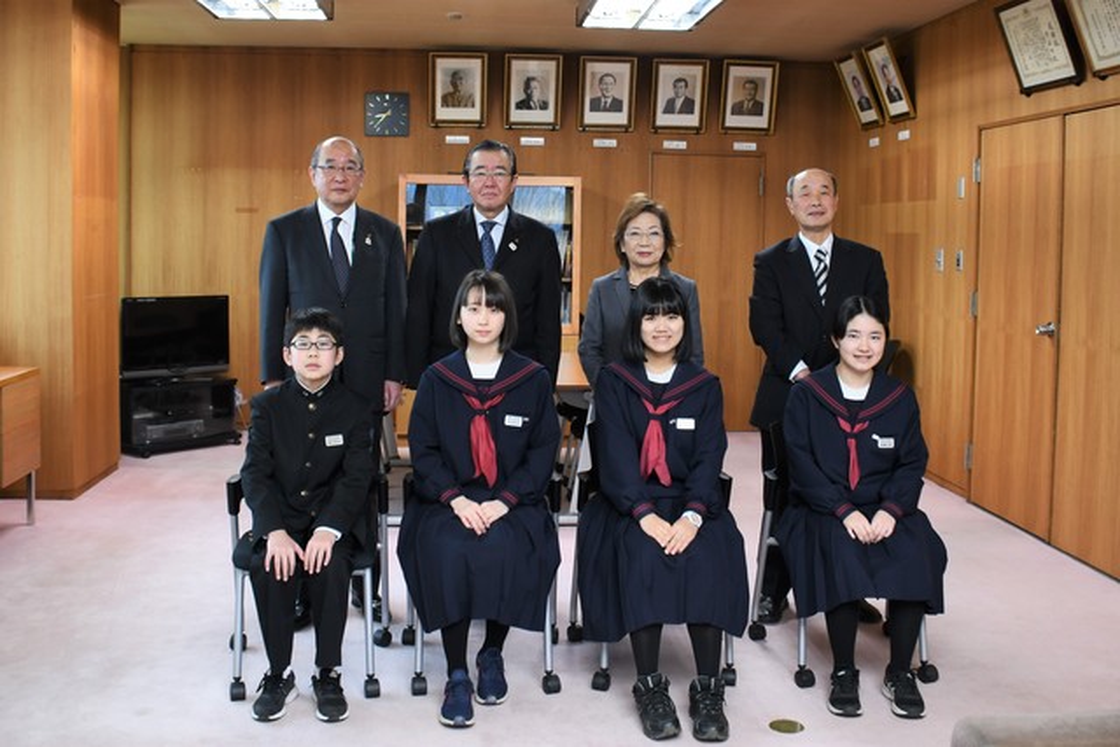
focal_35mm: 27
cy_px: 374
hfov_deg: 67.4
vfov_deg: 48.0
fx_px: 840
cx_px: 560
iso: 400
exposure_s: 1/50
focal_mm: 18
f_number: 3.5
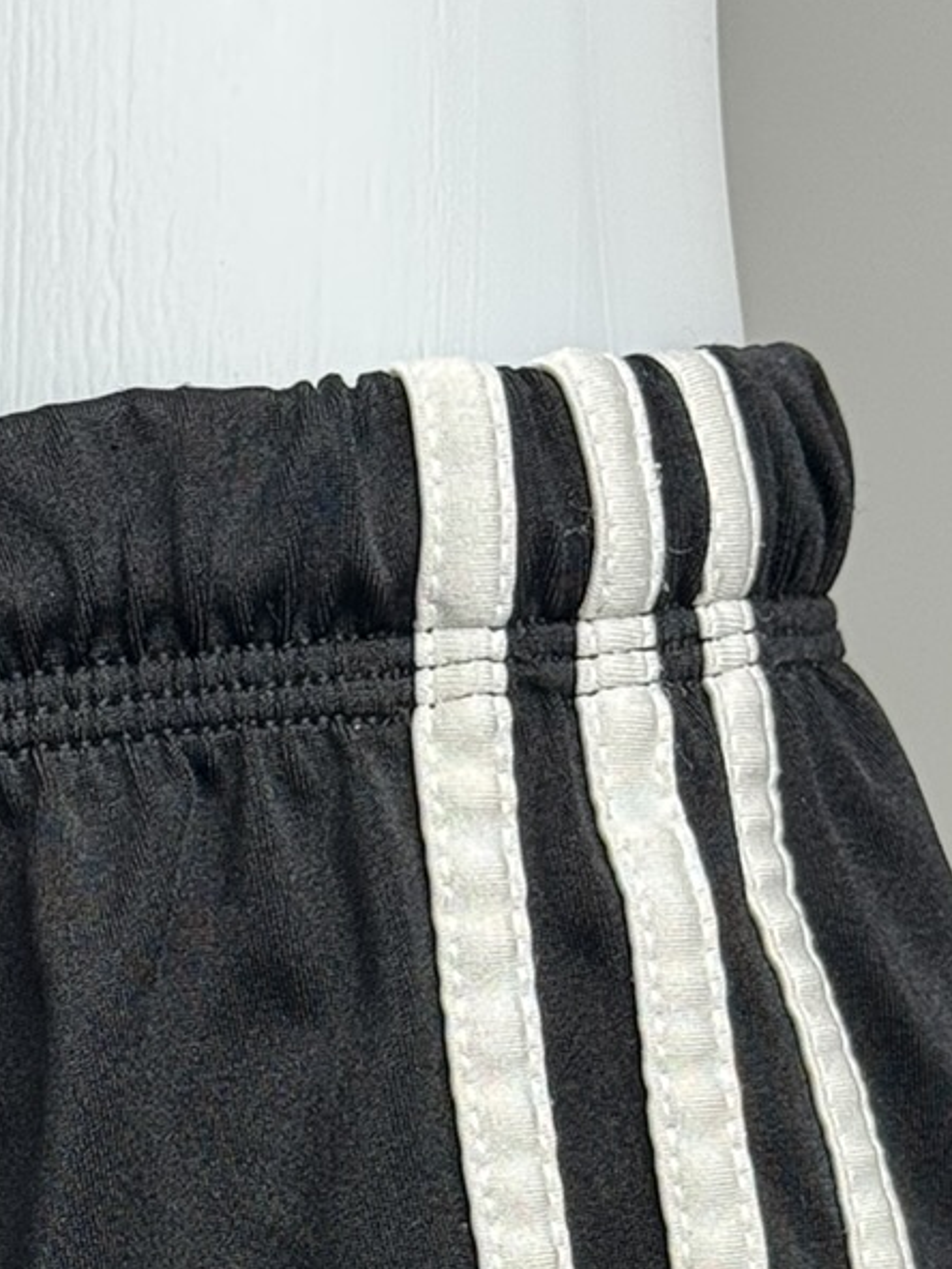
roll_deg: +0.7
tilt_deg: -6.8
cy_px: 1531
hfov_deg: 8.9
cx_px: 64
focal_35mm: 166
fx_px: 6087
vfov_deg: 11.7
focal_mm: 6.76
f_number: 1.78
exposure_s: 1/100
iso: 50
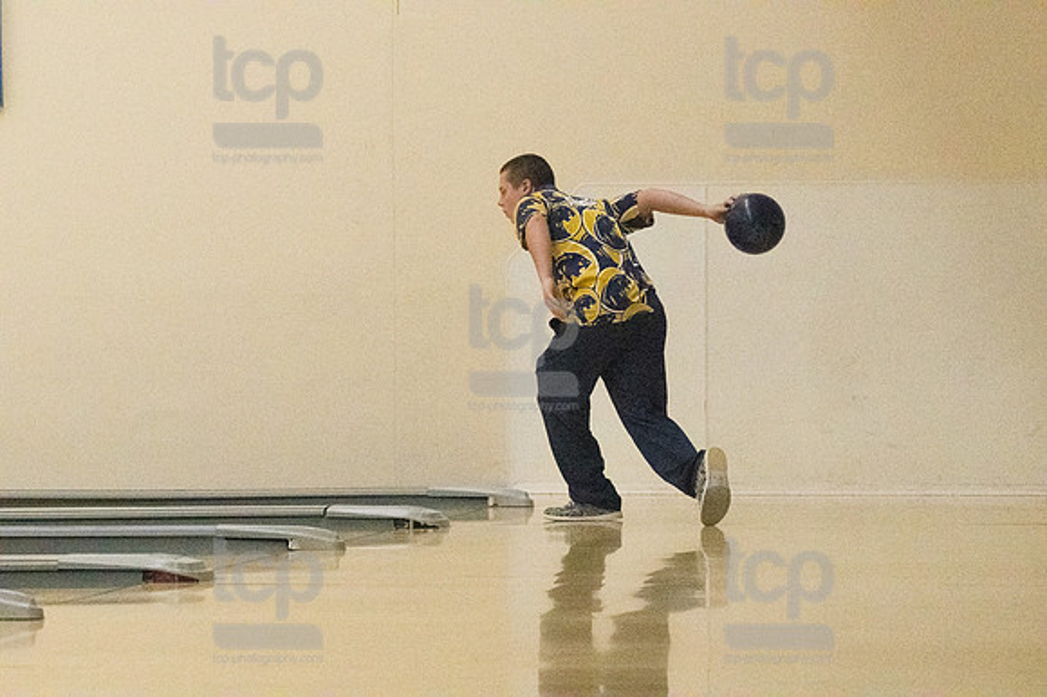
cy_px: 348
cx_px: 524
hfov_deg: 12.5
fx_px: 4796
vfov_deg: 8.3
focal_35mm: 165
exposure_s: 1/1250
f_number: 4.5
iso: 10000
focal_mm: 110
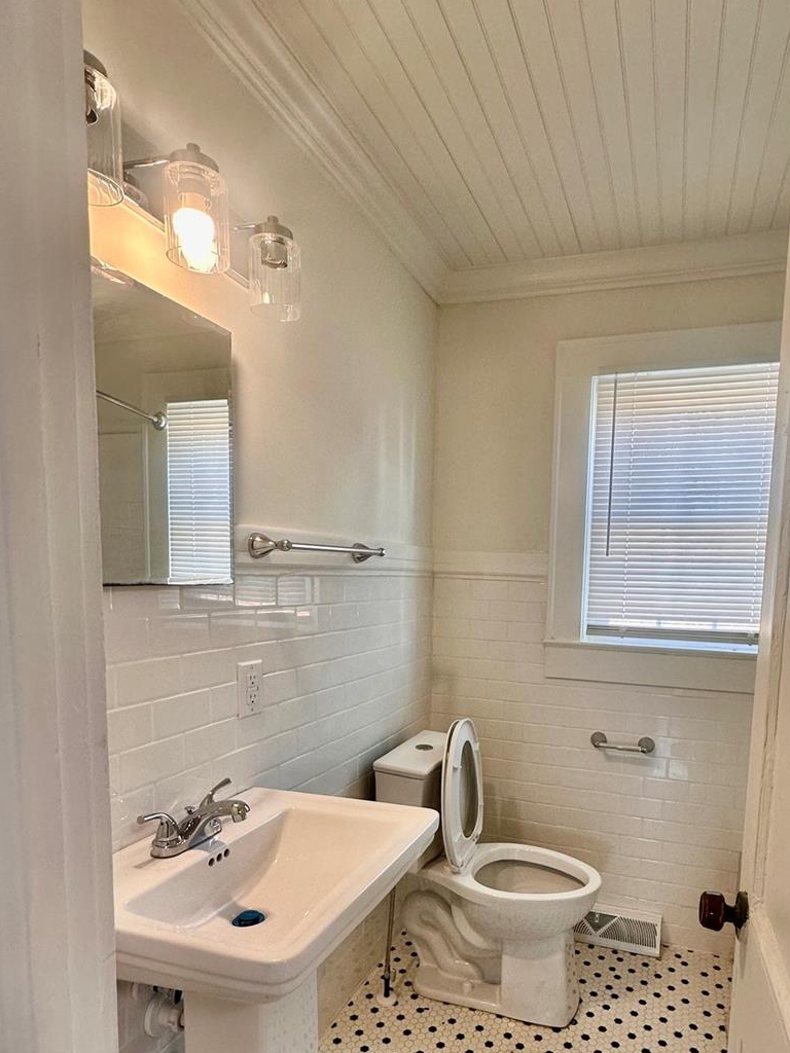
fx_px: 639
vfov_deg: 78.0
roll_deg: -1.5
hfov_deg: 62.9
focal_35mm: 21
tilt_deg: -5.0
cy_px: 639
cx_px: 474
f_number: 2.2
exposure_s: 1/120
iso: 100
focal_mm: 2.22
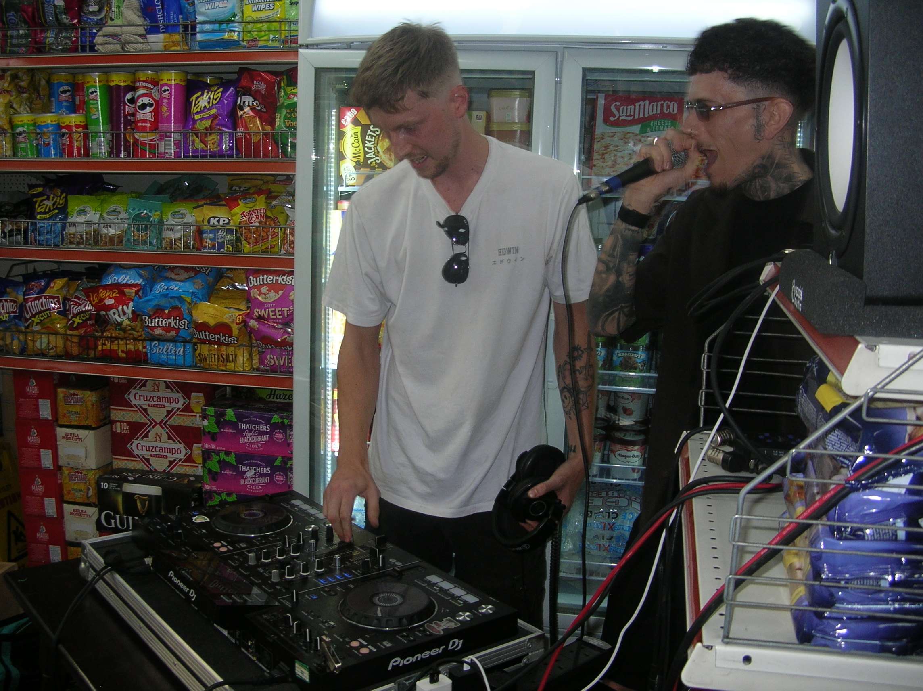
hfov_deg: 51.4
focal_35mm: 36
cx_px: 462
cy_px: 346
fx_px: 959
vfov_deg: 39.6
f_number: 2.7
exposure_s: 1/60.1
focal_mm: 6
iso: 50
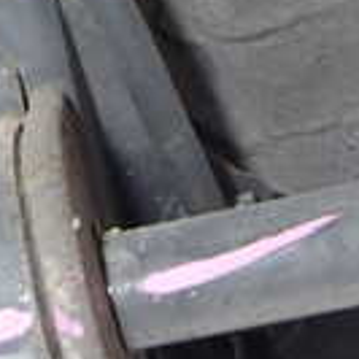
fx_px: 1408
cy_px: 394
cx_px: 51
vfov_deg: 14.2
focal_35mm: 120
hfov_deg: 14.4
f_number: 6.3
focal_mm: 5.4
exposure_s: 1/30
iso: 200
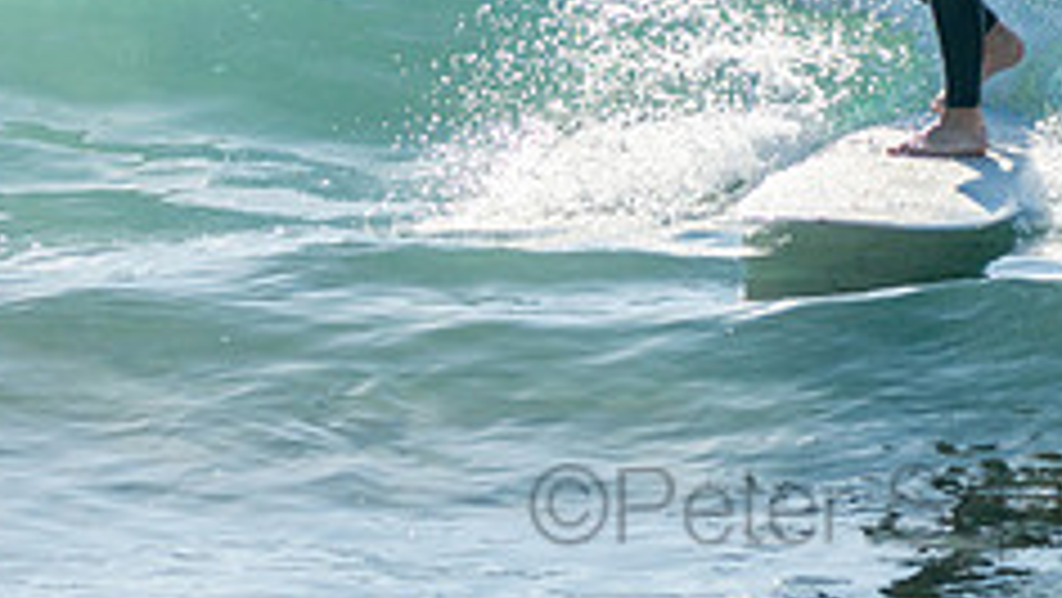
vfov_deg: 2.0
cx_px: 878
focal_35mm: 617
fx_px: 17383
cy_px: -241
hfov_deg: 3.5
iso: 160
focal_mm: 160
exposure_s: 1/1250
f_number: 5.6
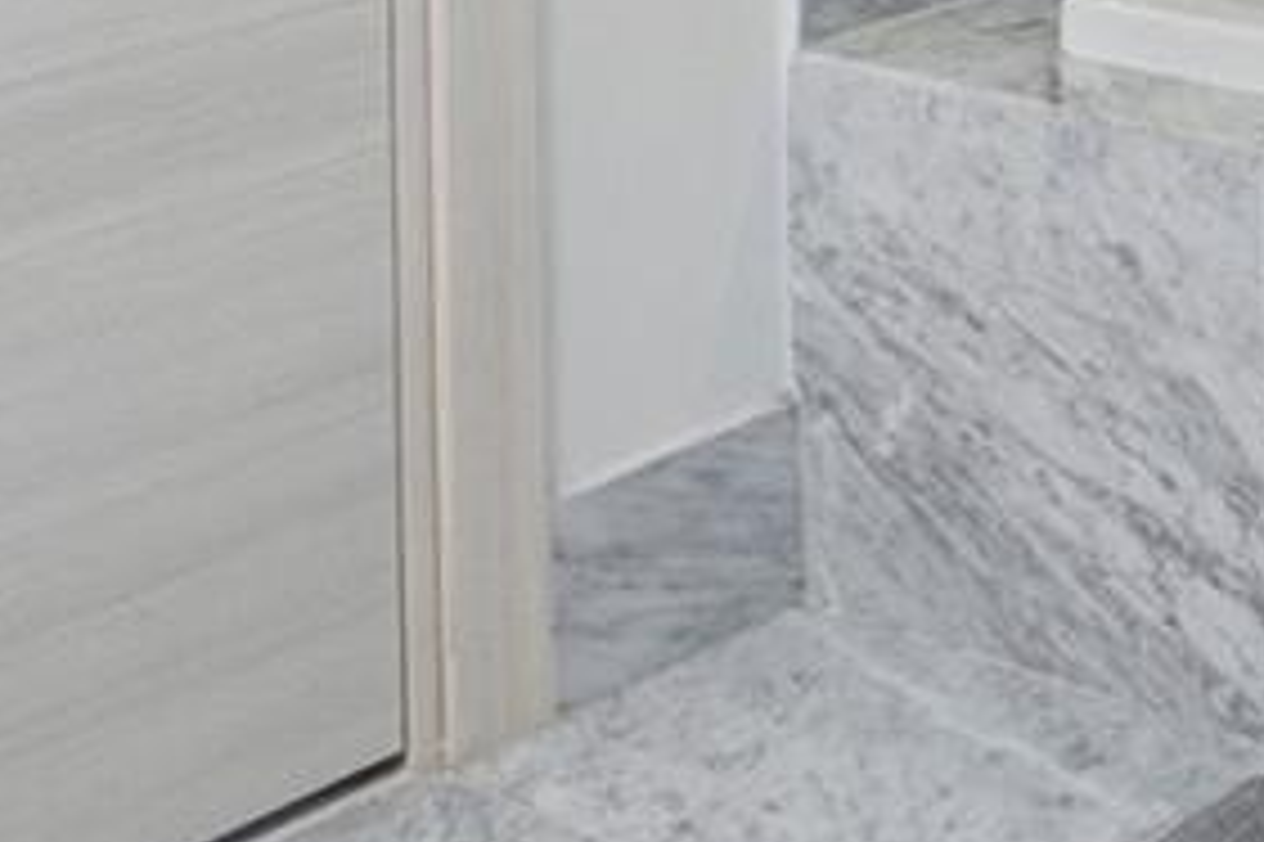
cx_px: 2515
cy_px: -1009
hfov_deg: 16.8
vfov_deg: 12.6
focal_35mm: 91
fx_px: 3193
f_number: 9
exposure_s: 1/60
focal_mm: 16
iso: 320
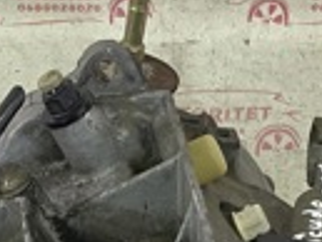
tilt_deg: -62.0
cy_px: 333
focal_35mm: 129
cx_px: 145
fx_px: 1201
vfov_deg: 11.2
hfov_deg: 15.3
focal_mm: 4.25
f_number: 1.8
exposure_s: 1/50
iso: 100
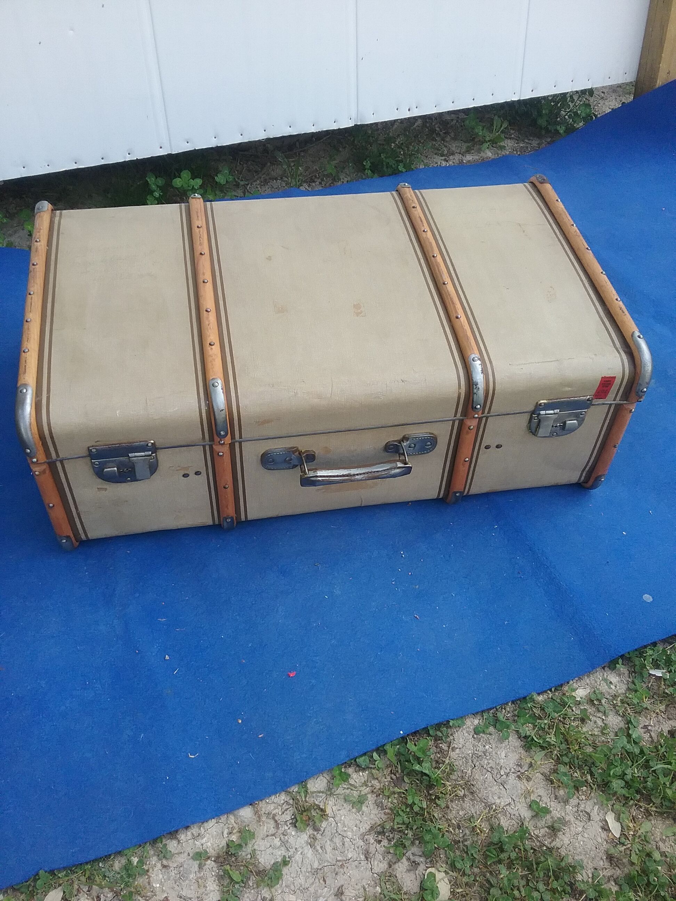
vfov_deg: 58.4
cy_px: 450
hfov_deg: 45.4
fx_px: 807
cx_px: 338
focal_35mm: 31
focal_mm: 3.3
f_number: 2.2
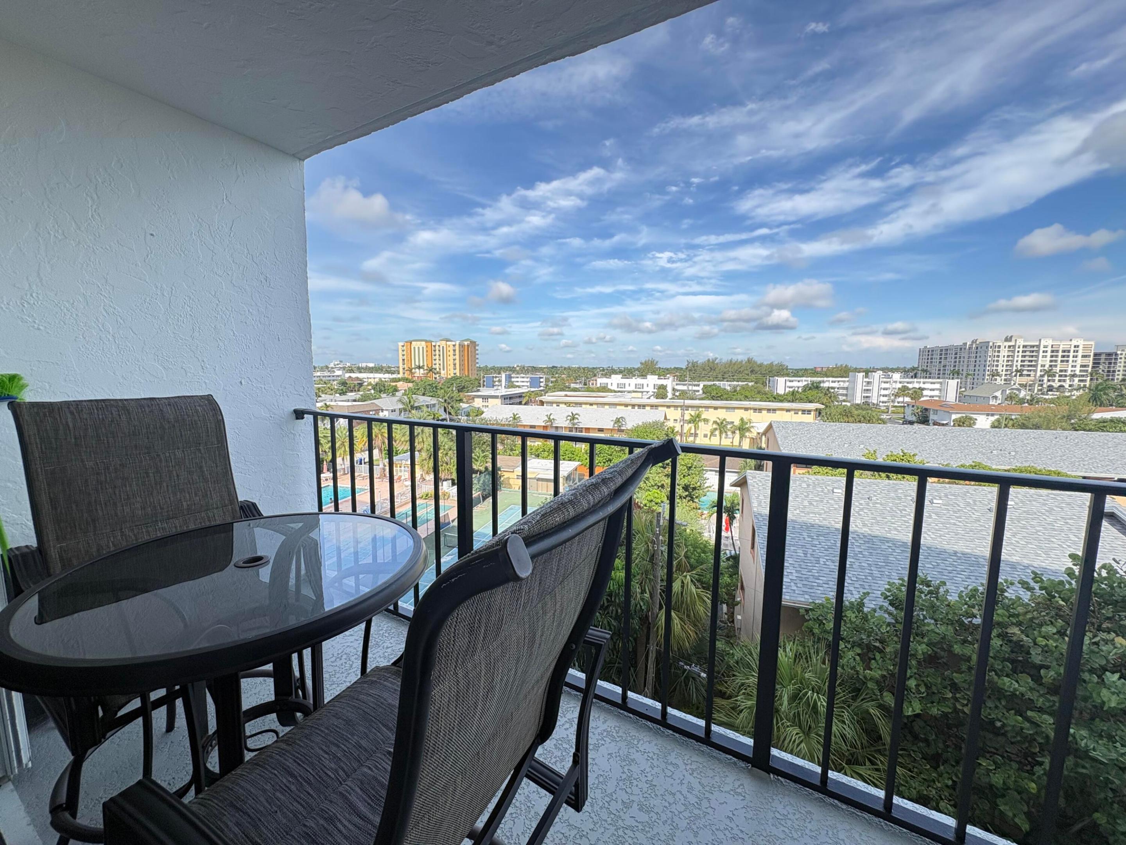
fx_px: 455
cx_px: 563
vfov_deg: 85.7
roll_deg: +0.2
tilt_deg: -7.0
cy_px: 422
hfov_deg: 102.1
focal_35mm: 14
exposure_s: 1/587
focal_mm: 2.22
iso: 40
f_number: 2.2
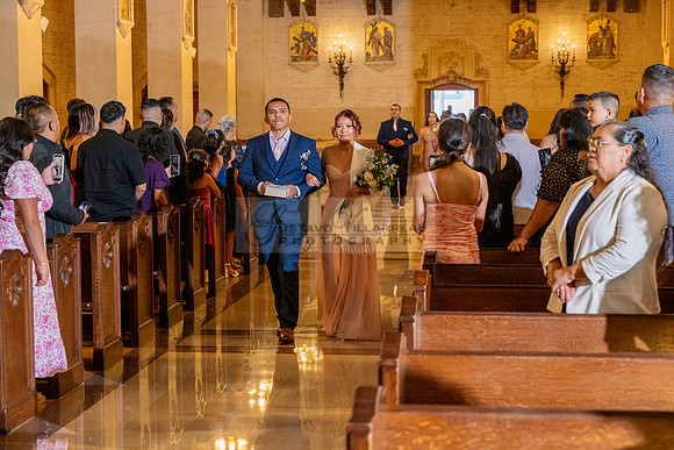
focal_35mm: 70
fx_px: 1311
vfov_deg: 19.5
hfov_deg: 28.8
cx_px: 337
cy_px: 225
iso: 2000
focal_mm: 70
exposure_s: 1/200
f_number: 4.5
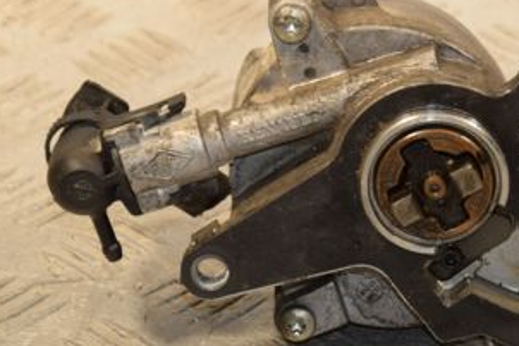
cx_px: 447
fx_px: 3660
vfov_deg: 5.4
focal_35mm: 254
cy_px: 193
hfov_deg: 8.1
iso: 800
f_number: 6.3
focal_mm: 80
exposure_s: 1/200
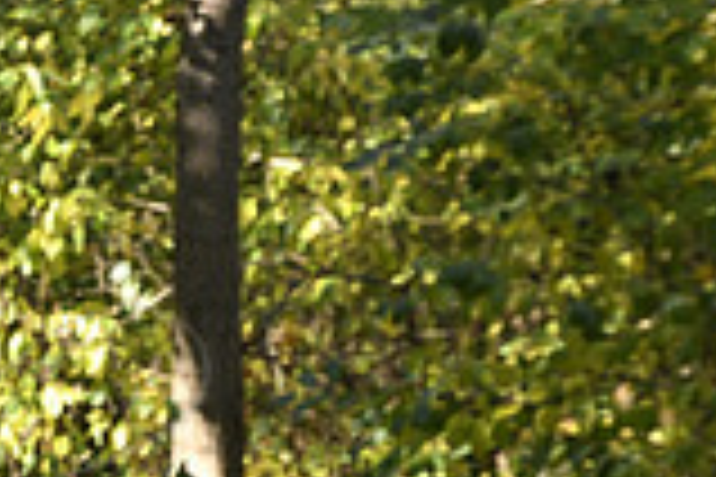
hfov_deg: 10.3
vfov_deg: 7.2
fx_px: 3779
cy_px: 596
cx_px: -540
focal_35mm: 190
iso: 1600
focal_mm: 52
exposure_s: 1/200
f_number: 8
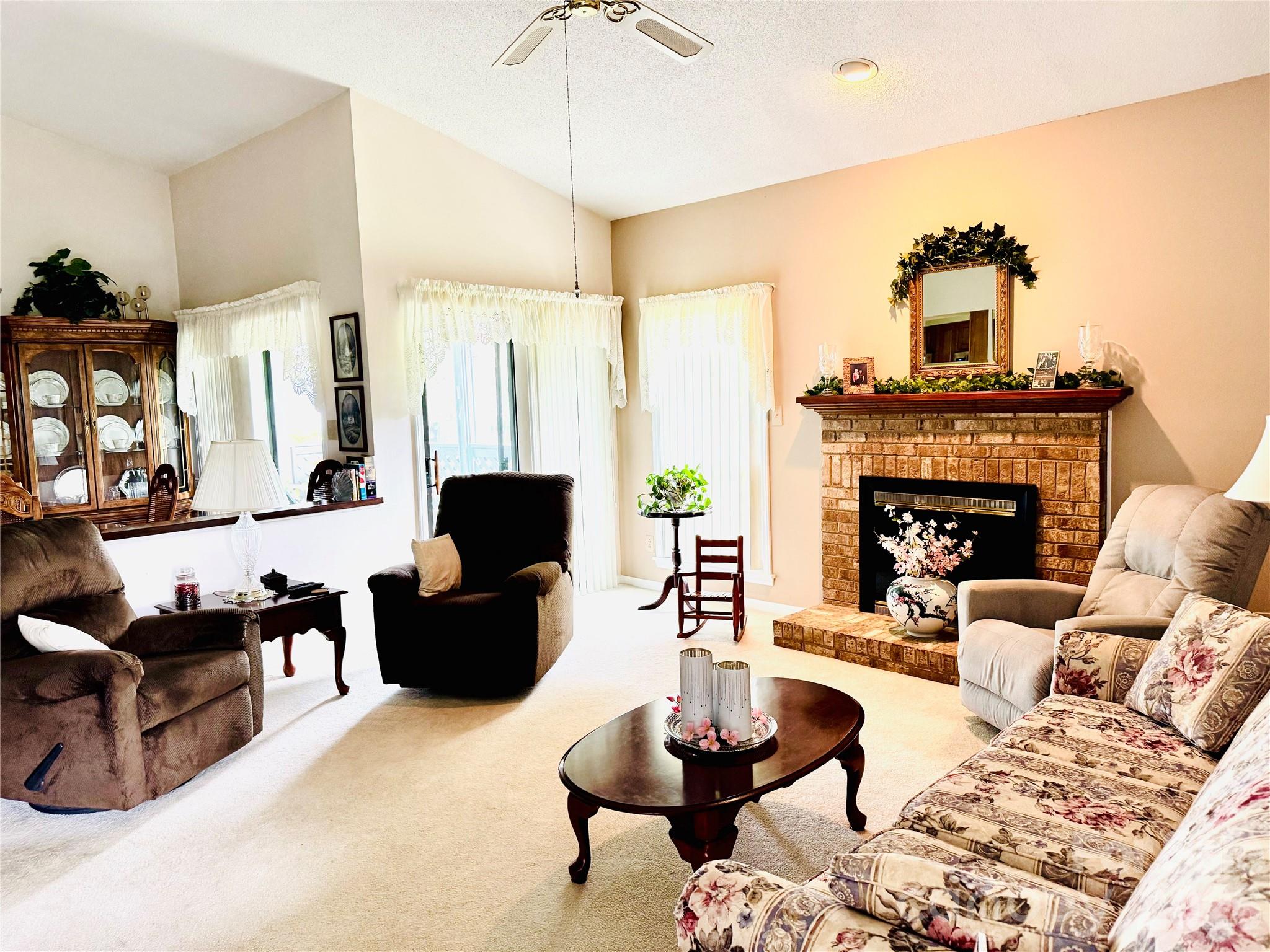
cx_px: 635
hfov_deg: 71.6
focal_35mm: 24
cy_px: 476
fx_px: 881
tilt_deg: -5.8
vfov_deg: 56.8
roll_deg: +1.5
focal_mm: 6.76
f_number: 1.78
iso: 250
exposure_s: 1/60
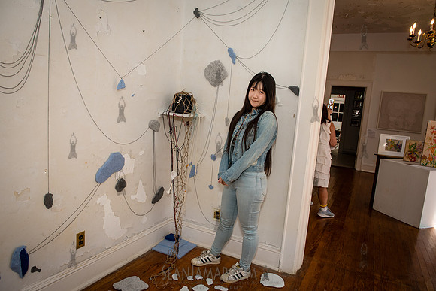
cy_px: 146
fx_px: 291
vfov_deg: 53.2
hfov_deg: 73.7
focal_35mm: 24
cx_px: 218
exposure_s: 1/200
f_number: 4.5
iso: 800
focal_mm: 24
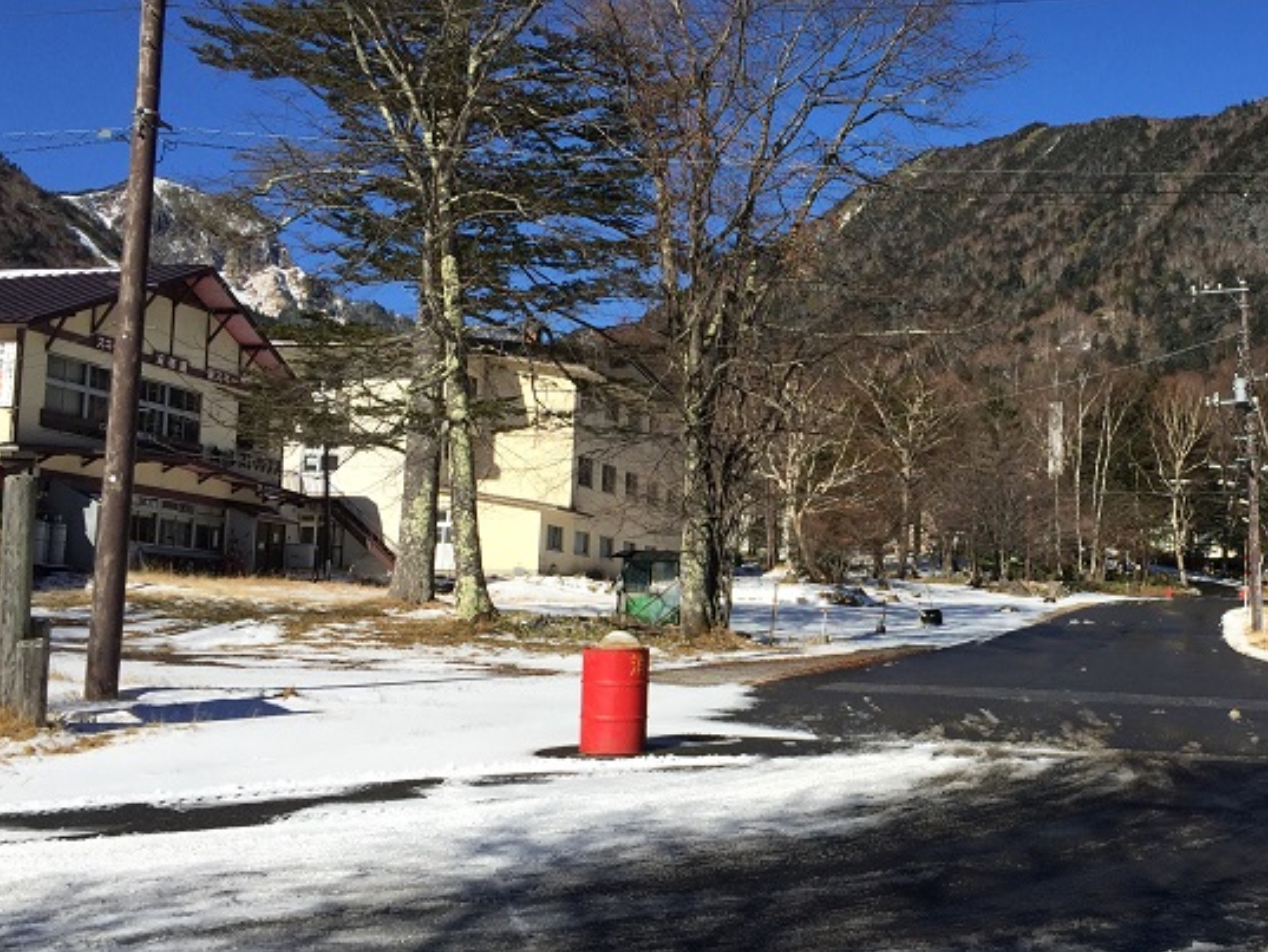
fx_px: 1612
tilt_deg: +4.7
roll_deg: -1.9
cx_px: 898
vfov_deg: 32.9
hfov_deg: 42.0
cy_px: 509
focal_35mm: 44
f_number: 2.2
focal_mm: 4.15
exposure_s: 1/2825
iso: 32
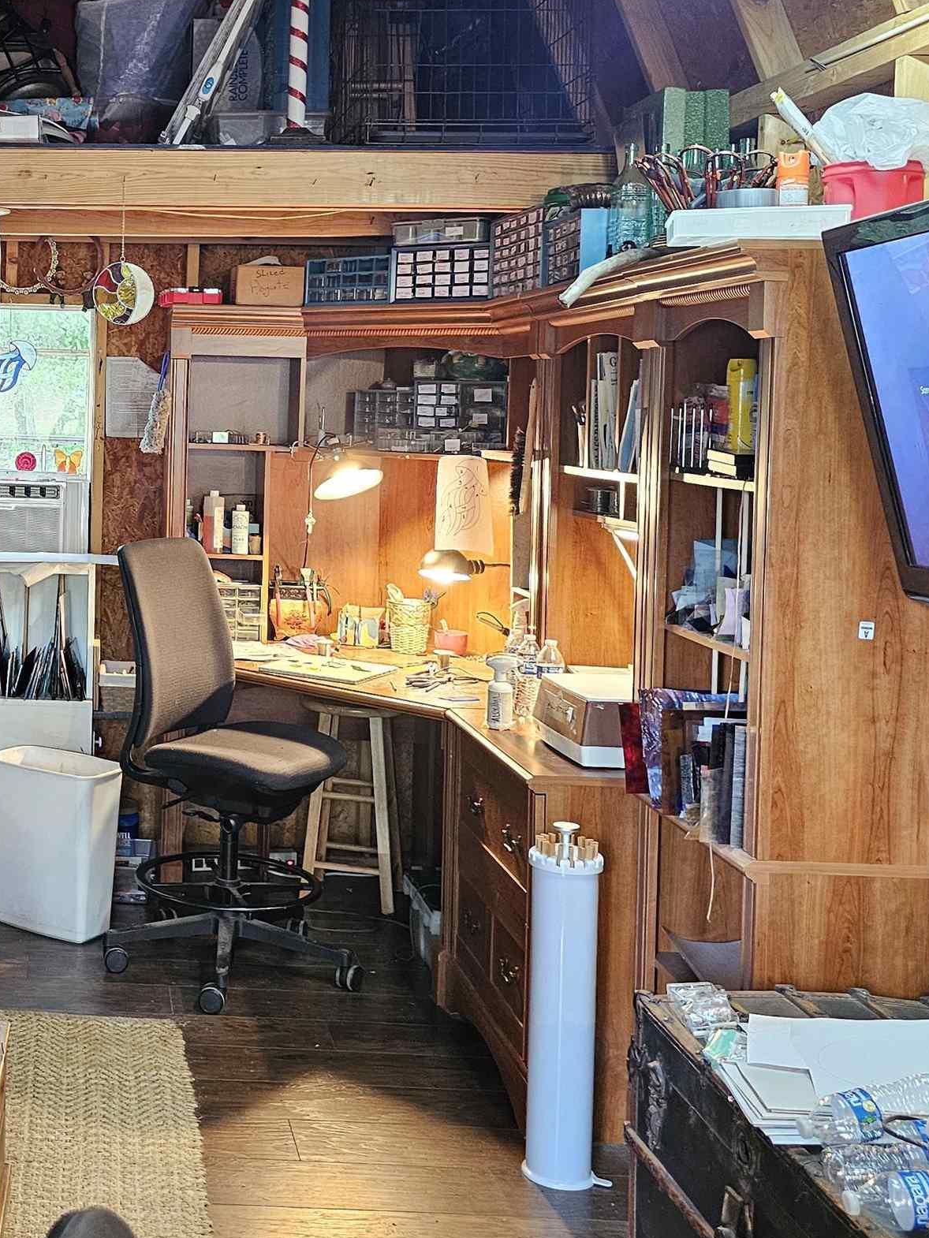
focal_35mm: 45
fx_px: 1610
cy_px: 447
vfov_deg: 41.7
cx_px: -20
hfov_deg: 29.8
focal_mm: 6.3
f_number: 1.7
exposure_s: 1/60
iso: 640
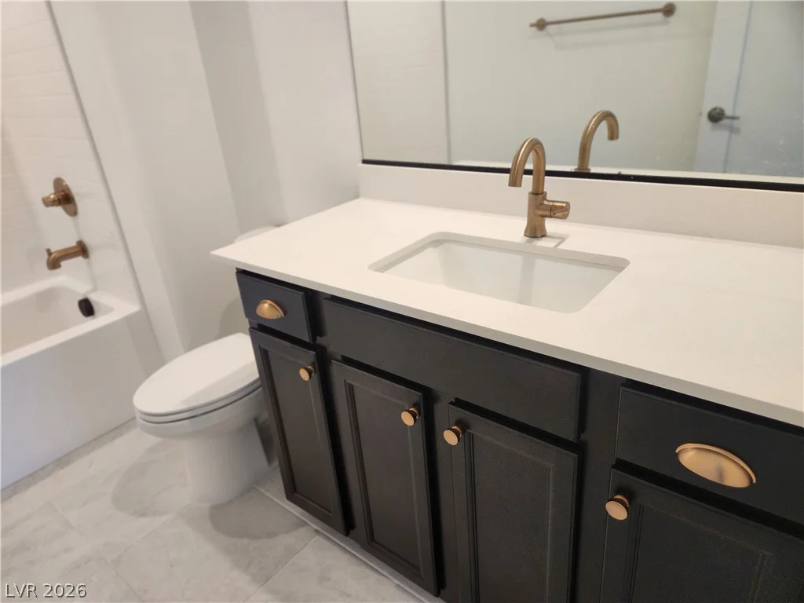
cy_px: 302
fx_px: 534
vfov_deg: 58.9
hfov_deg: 73.9
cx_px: 402
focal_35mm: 23
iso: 125
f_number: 1.8
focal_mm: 5.4
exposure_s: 1/120
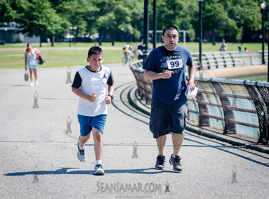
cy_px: 93
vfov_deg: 10.3
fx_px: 1099
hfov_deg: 14.0
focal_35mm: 142
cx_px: 114
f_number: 4
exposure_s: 1/1250
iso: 200
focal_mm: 112
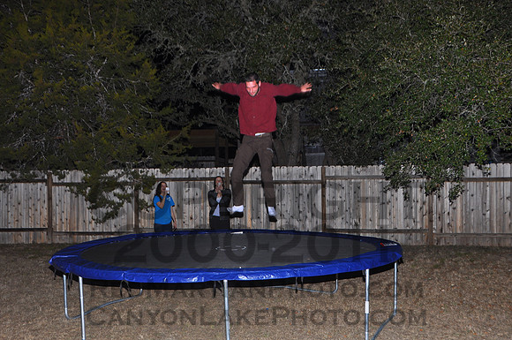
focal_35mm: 44
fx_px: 618
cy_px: 170
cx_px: 256
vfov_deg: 30.8
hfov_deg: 45.0
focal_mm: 29
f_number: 5.6
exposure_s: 1/60
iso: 200
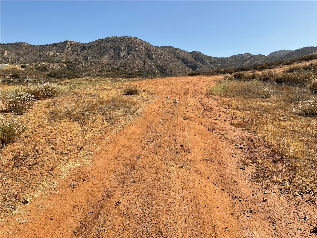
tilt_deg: -4.8
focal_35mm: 29
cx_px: 158
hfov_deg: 61.7
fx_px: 266
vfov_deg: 48.2
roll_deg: -1.7
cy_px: 119
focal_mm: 3
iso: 16
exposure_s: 1/1984
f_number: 1.8
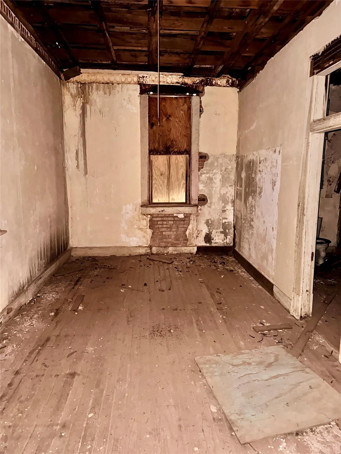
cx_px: 170
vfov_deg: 71.6
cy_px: 227
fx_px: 315
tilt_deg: -8.5
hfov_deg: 56.8
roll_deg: -0.1
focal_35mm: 24
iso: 640
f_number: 1.78
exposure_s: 1/4
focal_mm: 6.76
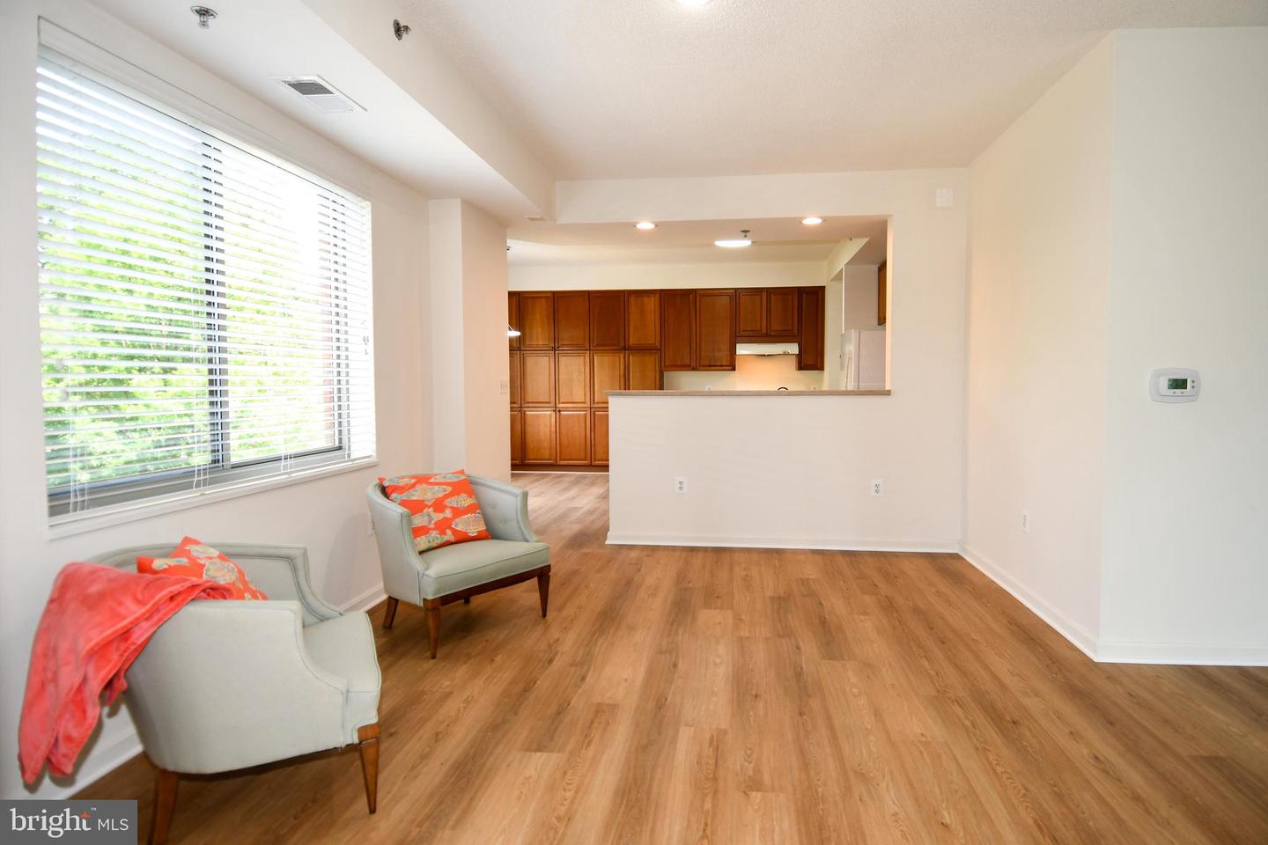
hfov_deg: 90.0
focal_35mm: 18
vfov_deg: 67.4
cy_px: 422
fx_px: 634
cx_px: 634
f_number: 4
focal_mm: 12
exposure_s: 1/60
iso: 200
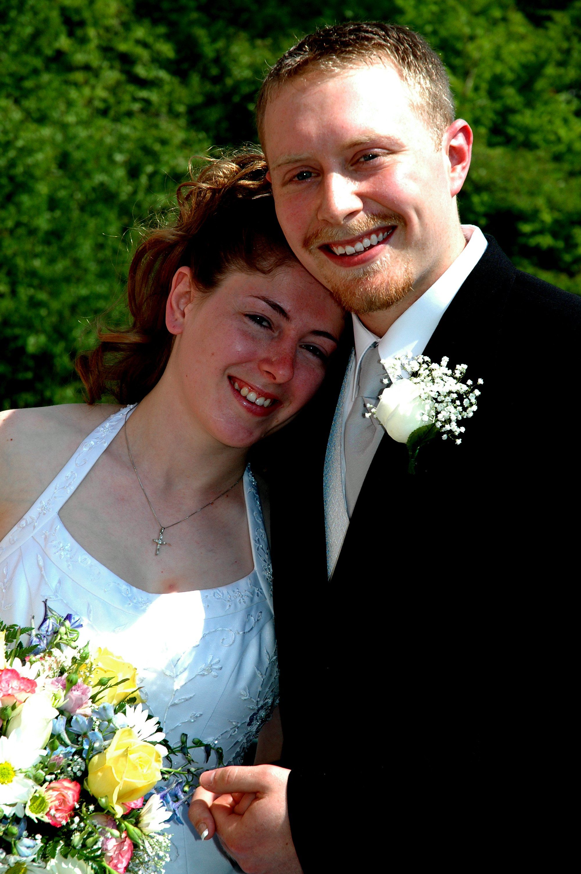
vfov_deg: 19.5
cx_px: 290
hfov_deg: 13.0
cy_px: 437
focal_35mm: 105
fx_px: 2546
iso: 320
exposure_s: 1/500
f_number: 7.1
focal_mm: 70
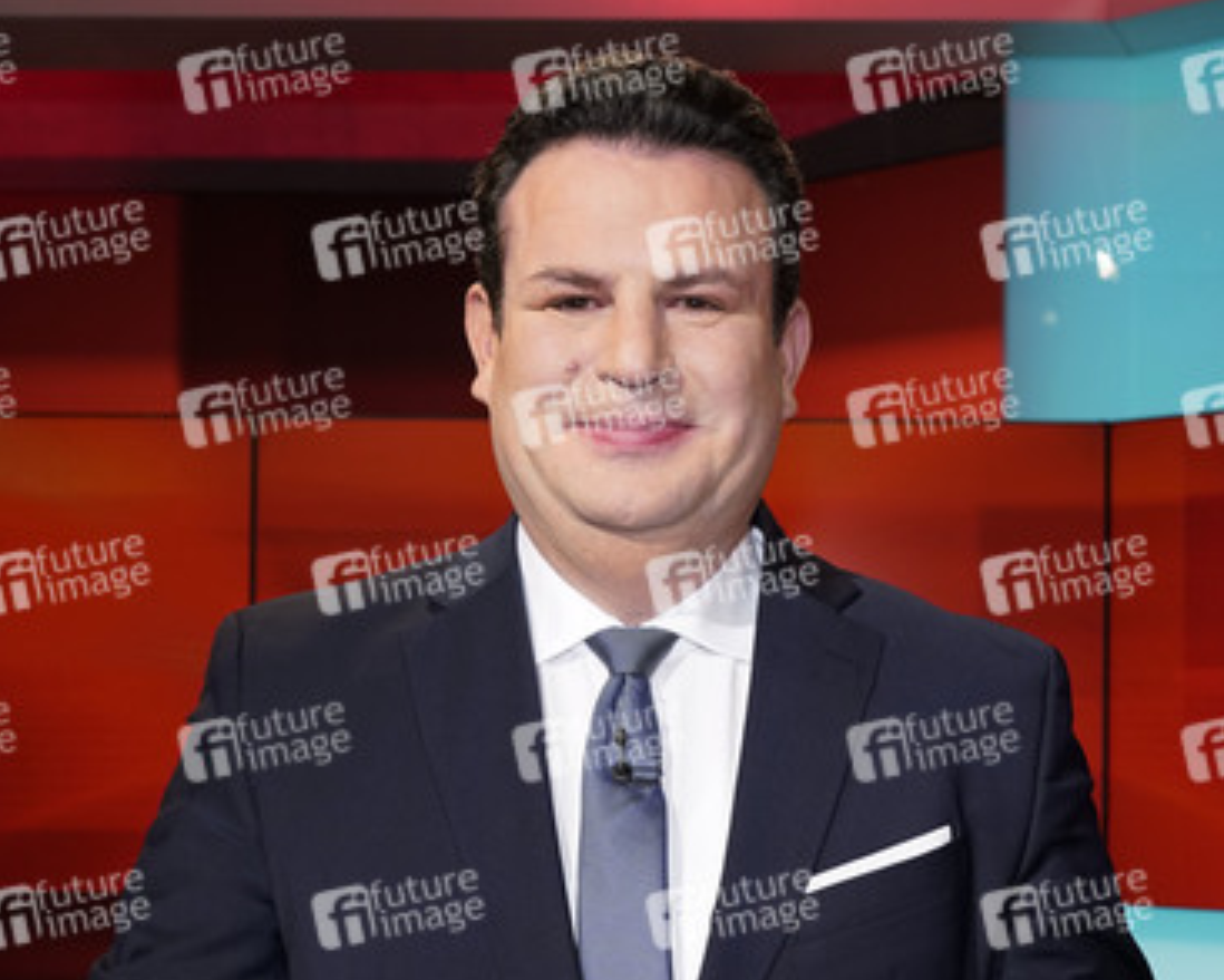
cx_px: 644
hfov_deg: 49.1
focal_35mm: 37
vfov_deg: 40.1
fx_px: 1341
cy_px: 492
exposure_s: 1/125
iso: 1600
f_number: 5
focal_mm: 32
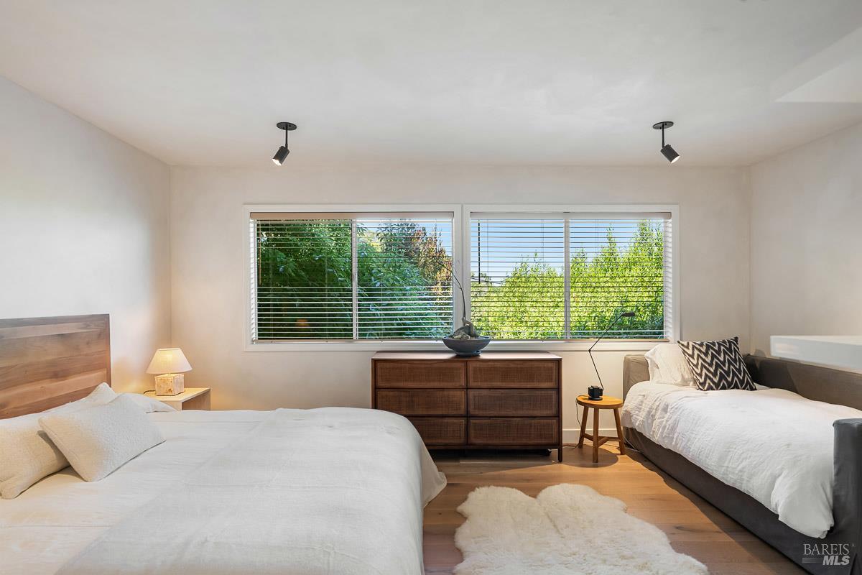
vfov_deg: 65.9
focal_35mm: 18
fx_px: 443
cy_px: 288
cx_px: 431
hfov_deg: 88.4
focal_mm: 18.5
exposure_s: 1/15
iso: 400
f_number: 8
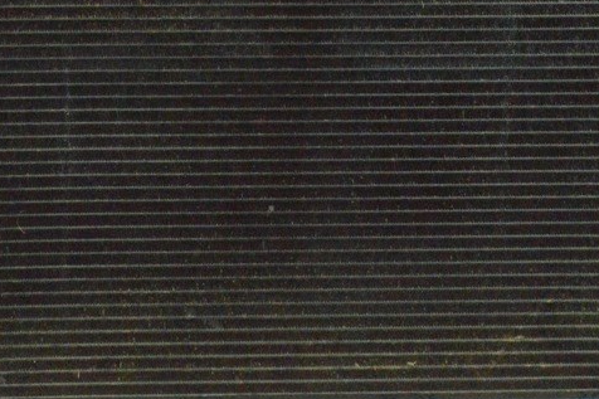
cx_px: 316
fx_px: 1448
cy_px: 46
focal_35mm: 87
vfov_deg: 15.5
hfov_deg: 23.4
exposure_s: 1/50
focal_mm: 27
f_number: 25
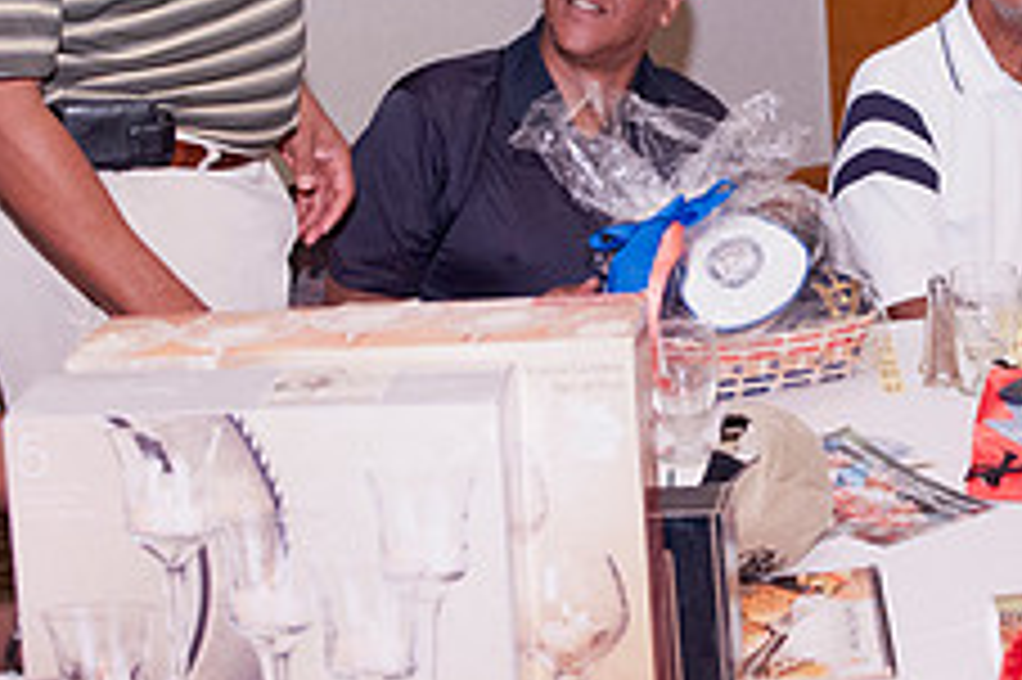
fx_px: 2496
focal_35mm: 88
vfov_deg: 15.4
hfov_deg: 22.8
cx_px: 824
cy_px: 155
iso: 1250
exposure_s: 1/100
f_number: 4
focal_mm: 23
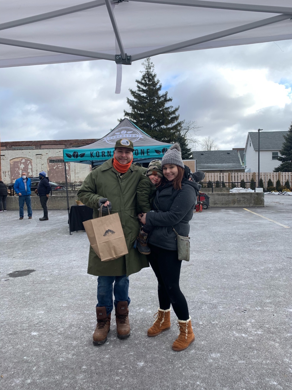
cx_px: 146
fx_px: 293
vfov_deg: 67.3
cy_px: 195
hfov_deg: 53.0
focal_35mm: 26
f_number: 1.8
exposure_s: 1/345
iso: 25
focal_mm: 4.25
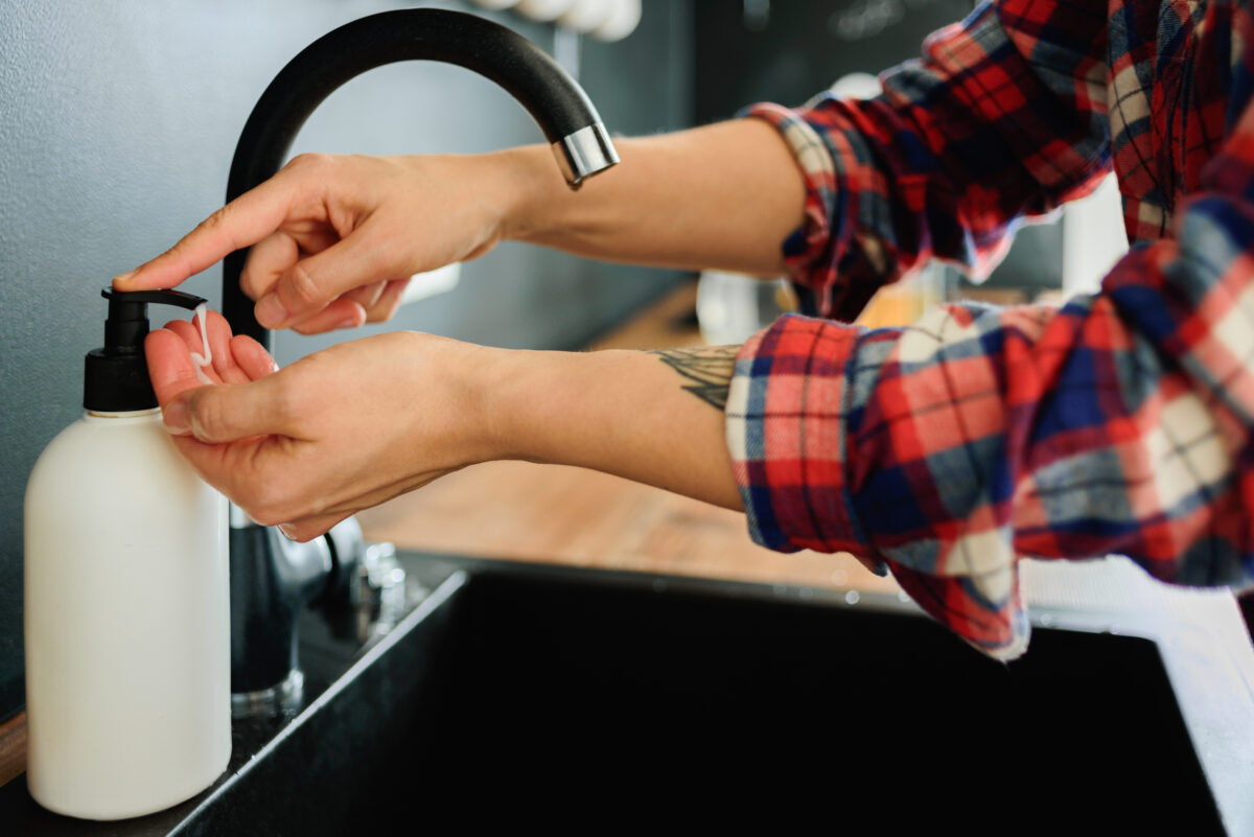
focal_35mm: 35
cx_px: 627
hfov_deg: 54.4
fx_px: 1220
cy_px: 418
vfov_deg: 37.9
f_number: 2.8
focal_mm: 35
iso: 200
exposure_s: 1/25
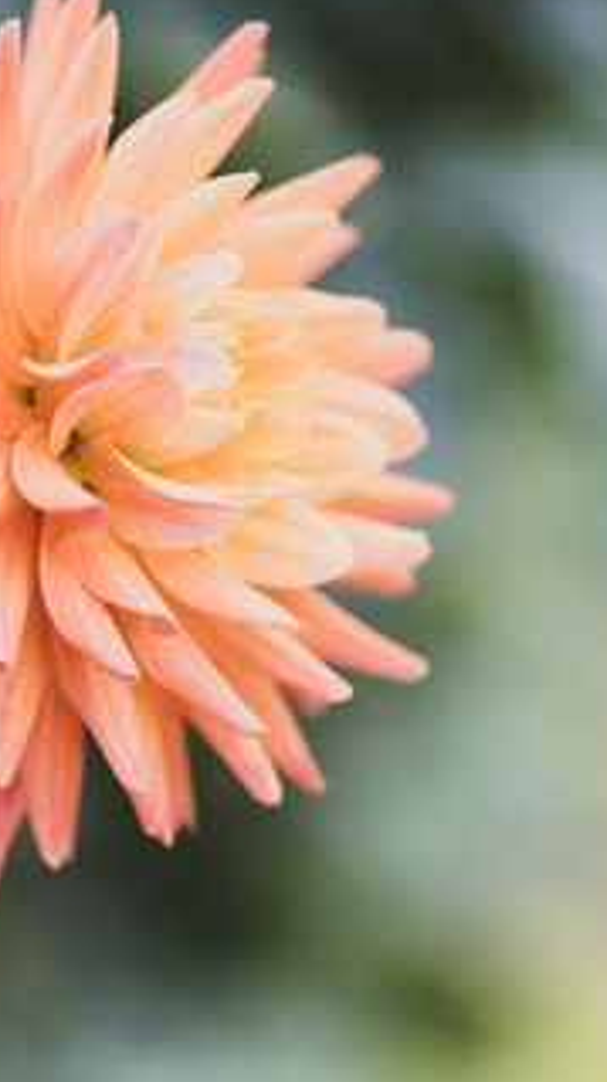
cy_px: 919
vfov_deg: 10.9
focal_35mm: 197
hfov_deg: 6.1
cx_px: 81
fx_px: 5647
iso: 3200
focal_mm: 100
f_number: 3.2
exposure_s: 1/400
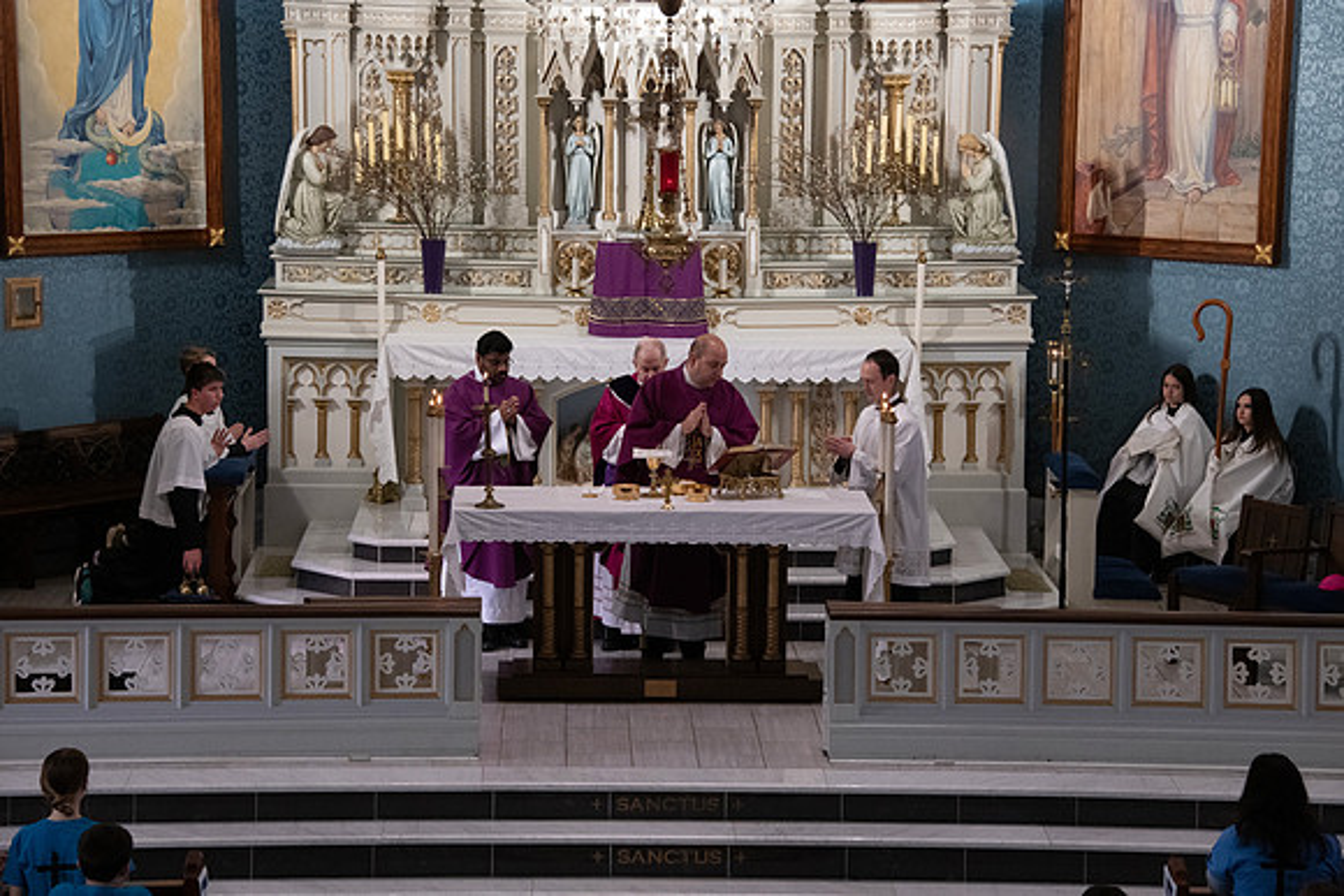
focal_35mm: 112
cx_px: 672
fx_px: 4182
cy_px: 448
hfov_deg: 18.3
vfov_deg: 12.2
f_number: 9
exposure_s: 1/100
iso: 4000
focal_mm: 112
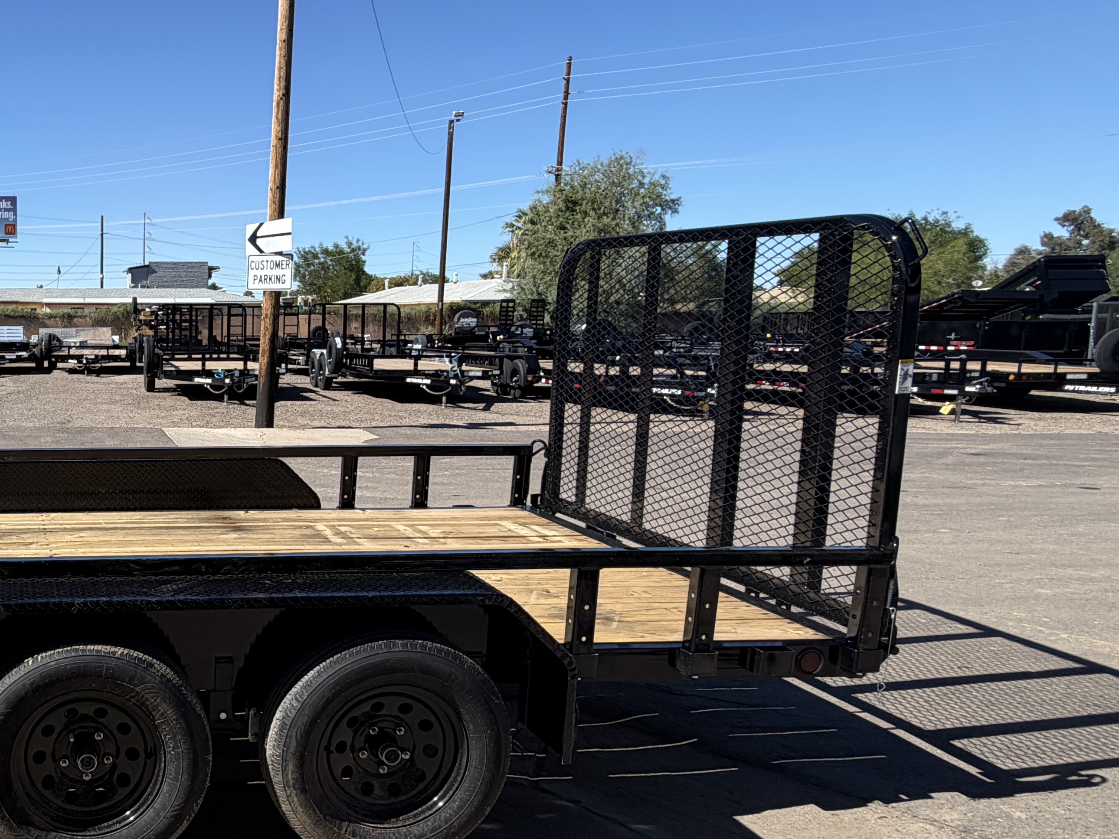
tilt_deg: -8.0
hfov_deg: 50.2
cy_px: 467
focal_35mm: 31
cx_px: 65
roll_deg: -0.1
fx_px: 1002
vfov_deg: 45.4
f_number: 2.2
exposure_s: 1/770
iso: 20
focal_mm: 2.22
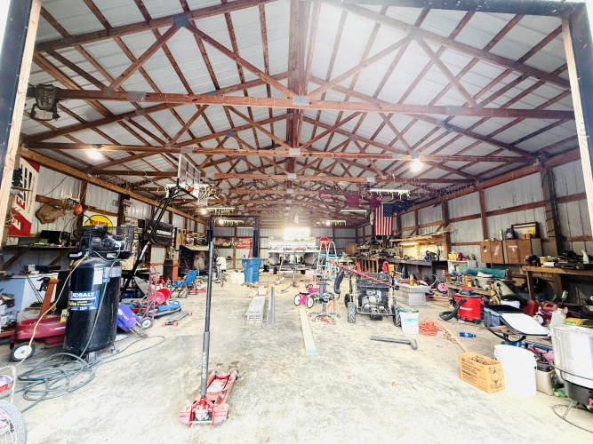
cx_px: 296
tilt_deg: +8.2
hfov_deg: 102.1
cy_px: 222
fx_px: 240
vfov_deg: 85.7
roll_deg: -0.1
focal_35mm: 14
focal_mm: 2.22
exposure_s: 1/60
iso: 250
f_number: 2.2
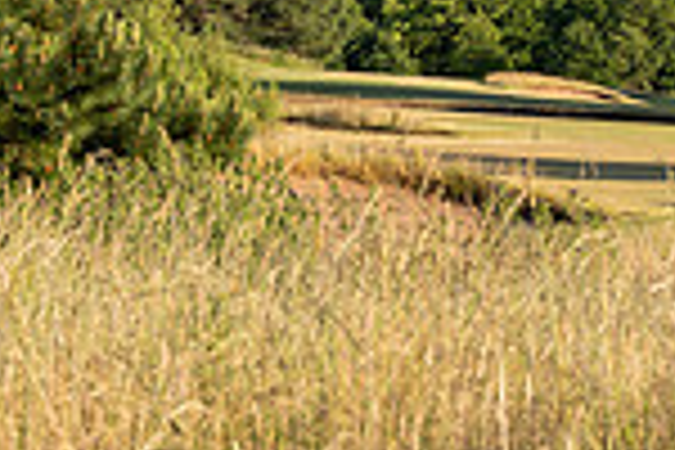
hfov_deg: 8.4
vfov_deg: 5.5
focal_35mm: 244
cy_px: -349
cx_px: 333
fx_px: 4575
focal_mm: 63
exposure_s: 1/200
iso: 200
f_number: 8
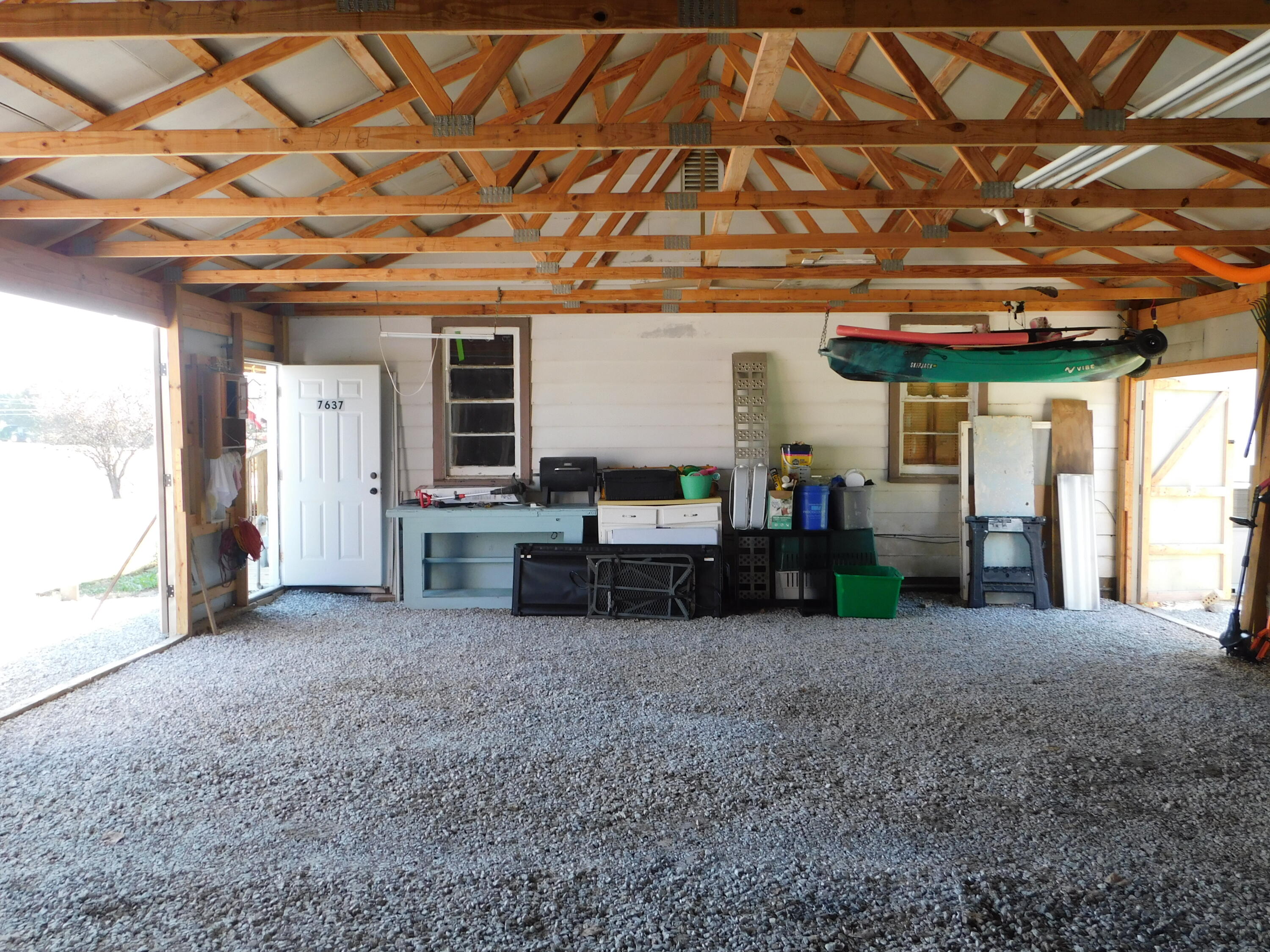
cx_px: 635
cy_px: 476
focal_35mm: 30
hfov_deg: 60.0
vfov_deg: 46.8
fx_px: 1101
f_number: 3.2
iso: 125
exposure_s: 1/60
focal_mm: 5.3
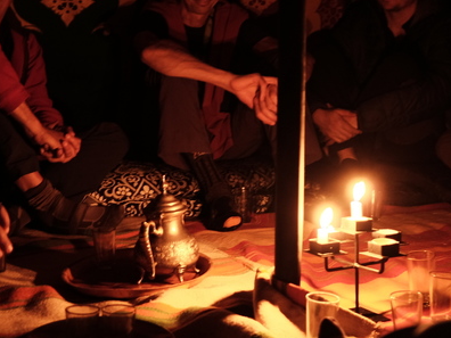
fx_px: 886
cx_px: 175
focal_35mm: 68
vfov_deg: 21.5
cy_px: 103
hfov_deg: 28.5
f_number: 2
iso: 800
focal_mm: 23
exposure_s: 1/4.3
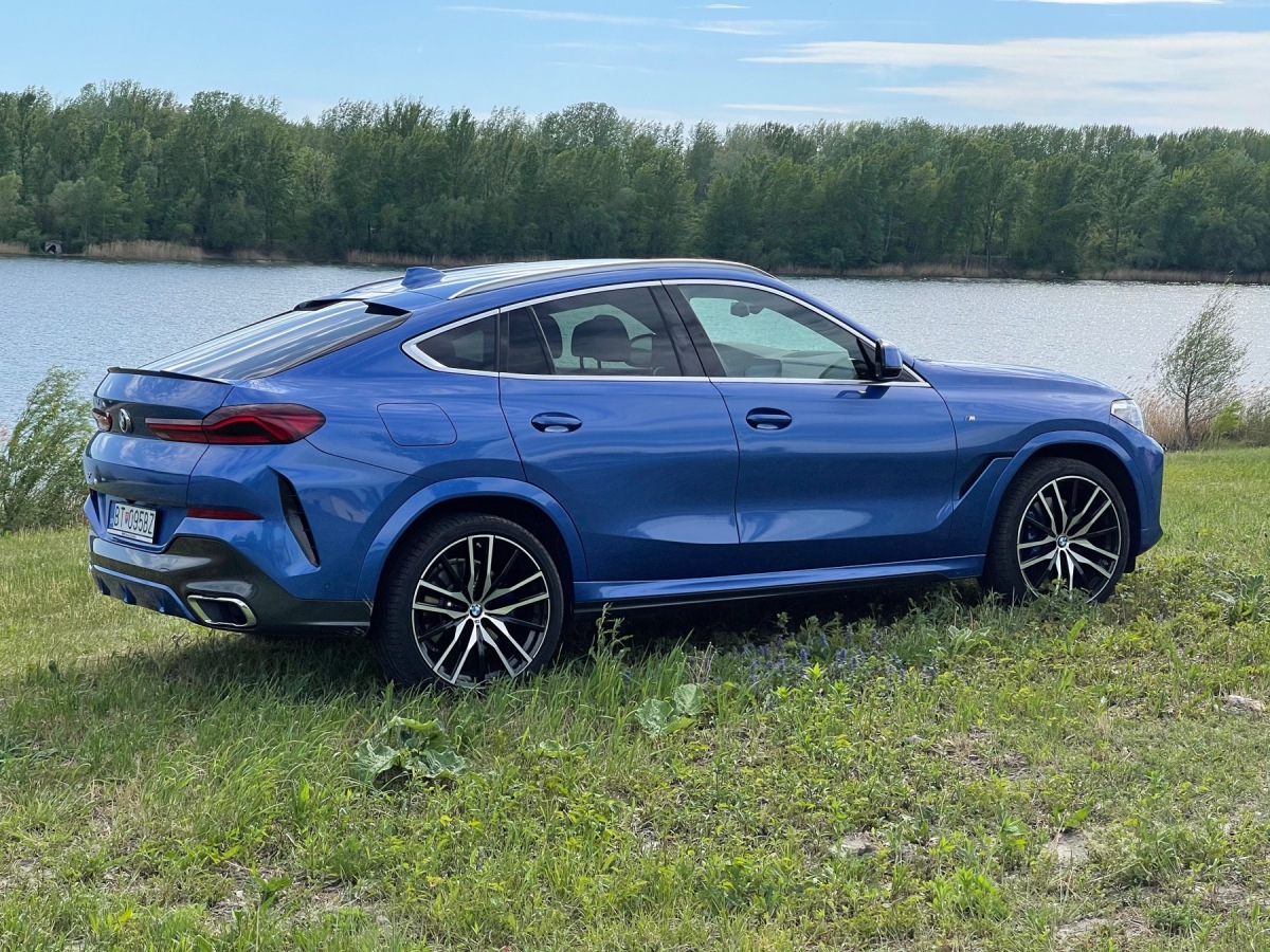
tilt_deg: -5.6
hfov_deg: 30.3
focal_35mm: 64
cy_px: 476
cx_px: 635
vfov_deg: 22.9
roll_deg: -0.7
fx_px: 2348
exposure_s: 1/1783
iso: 20
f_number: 2.2
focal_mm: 7.5
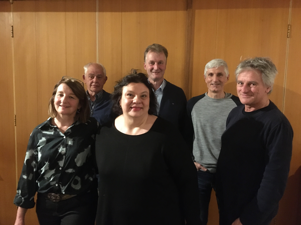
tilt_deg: -4.9
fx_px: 252
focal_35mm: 29
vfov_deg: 48.2
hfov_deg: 61.7
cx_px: 150
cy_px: 112
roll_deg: -0.2
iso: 800
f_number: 2.2
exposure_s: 1/17
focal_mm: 4.15
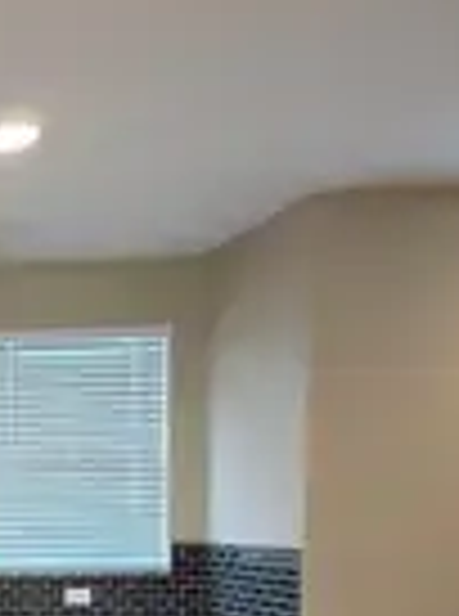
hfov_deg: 24.3
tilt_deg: -3.0
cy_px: 544
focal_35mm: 41
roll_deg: +0.8
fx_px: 728
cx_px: -284
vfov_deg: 42.4
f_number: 2.2
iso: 400
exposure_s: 1/60
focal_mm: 2.22
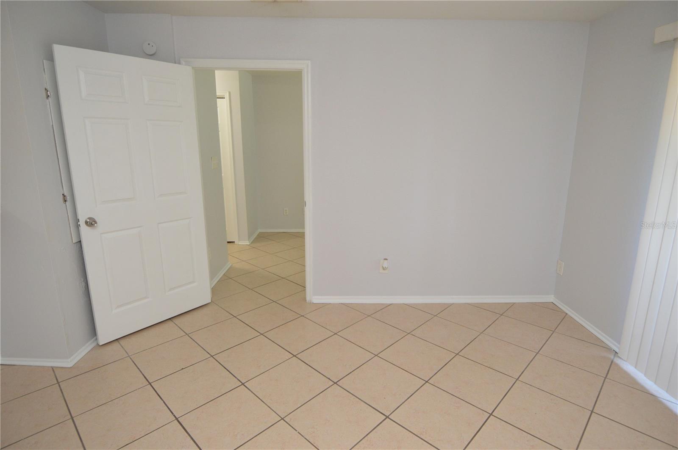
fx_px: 339
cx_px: 339
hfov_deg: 90.1
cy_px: 225
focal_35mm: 18
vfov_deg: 67.3
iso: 800
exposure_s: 1/60
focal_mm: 12
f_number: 4
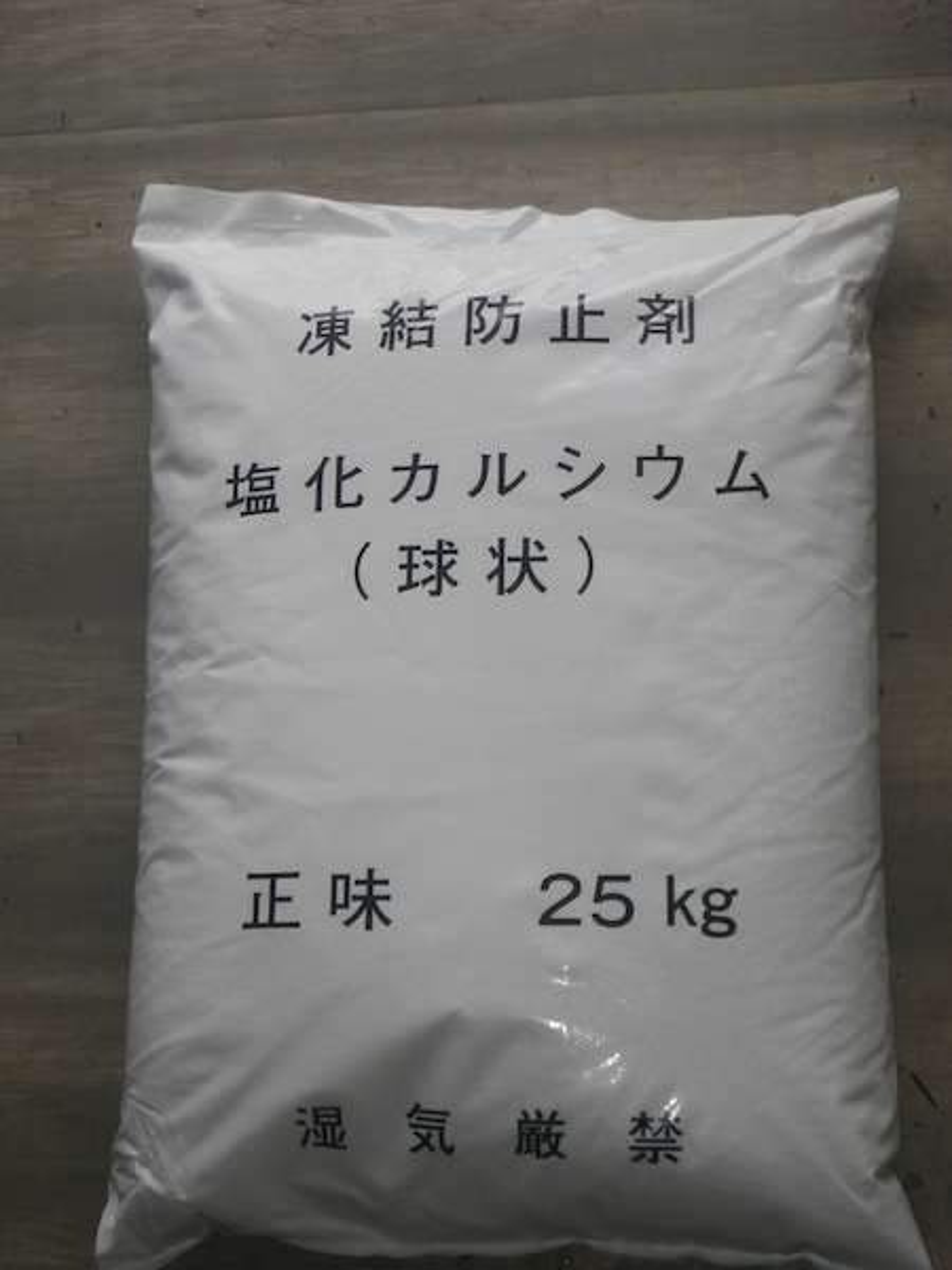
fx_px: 2273
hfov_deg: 23.7
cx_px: 476
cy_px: 635
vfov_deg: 31.2
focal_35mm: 62
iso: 100
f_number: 4.6
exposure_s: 1/80
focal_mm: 11.1
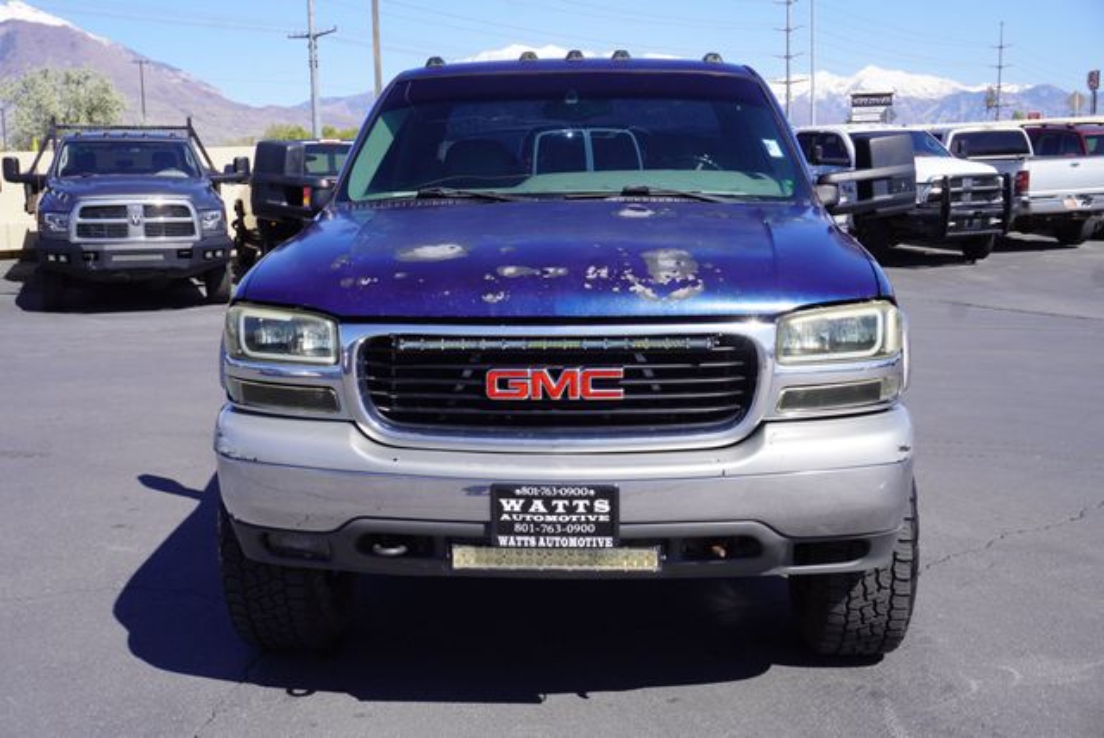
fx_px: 1243
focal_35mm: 40
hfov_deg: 47.9
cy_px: 369
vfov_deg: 33.1
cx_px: 552
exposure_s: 1/125
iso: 100
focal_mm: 27
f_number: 10
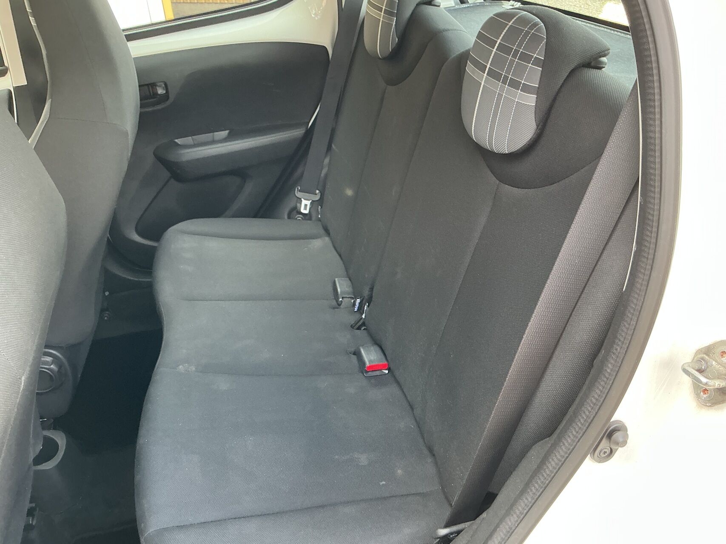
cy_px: 272
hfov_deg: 61.7
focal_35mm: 29
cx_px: 363
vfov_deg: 48.2
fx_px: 608
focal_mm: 3
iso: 50
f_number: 1.8
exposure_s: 1/60
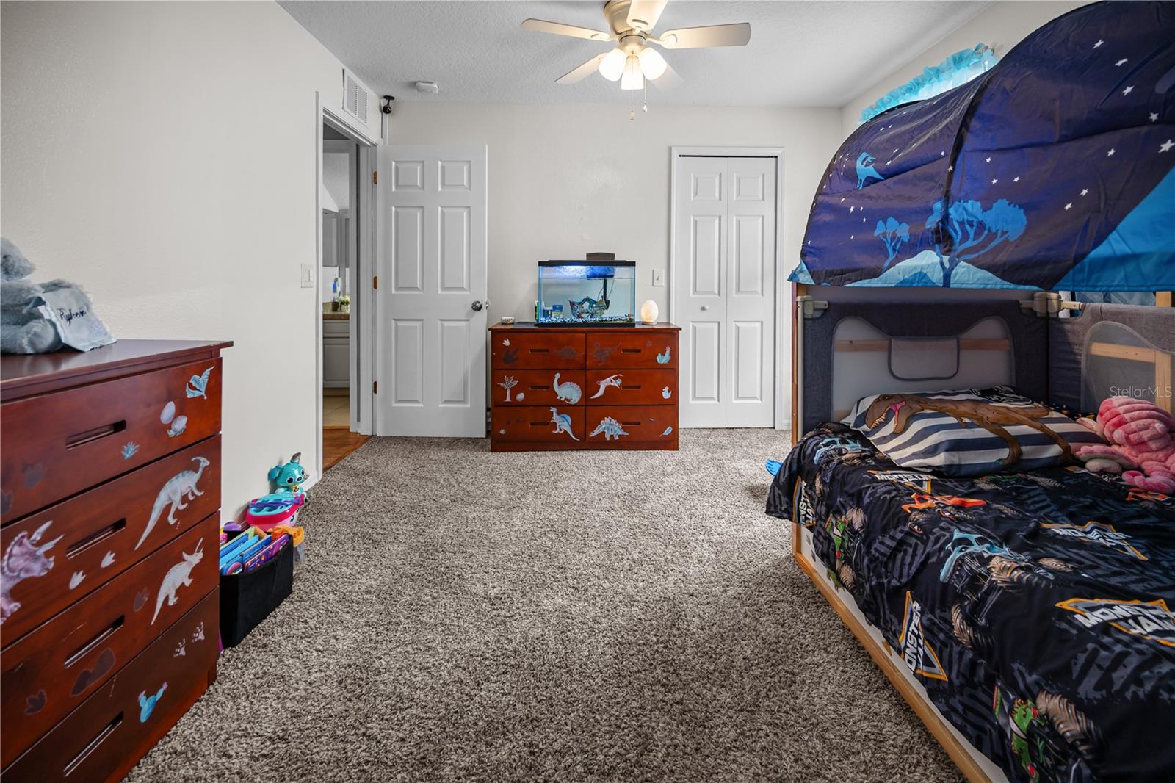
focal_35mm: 14
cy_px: 392
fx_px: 457
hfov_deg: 104.3
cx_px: 588
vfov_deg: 81.2
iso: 100
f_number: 4
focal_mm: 14
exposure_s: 1/3
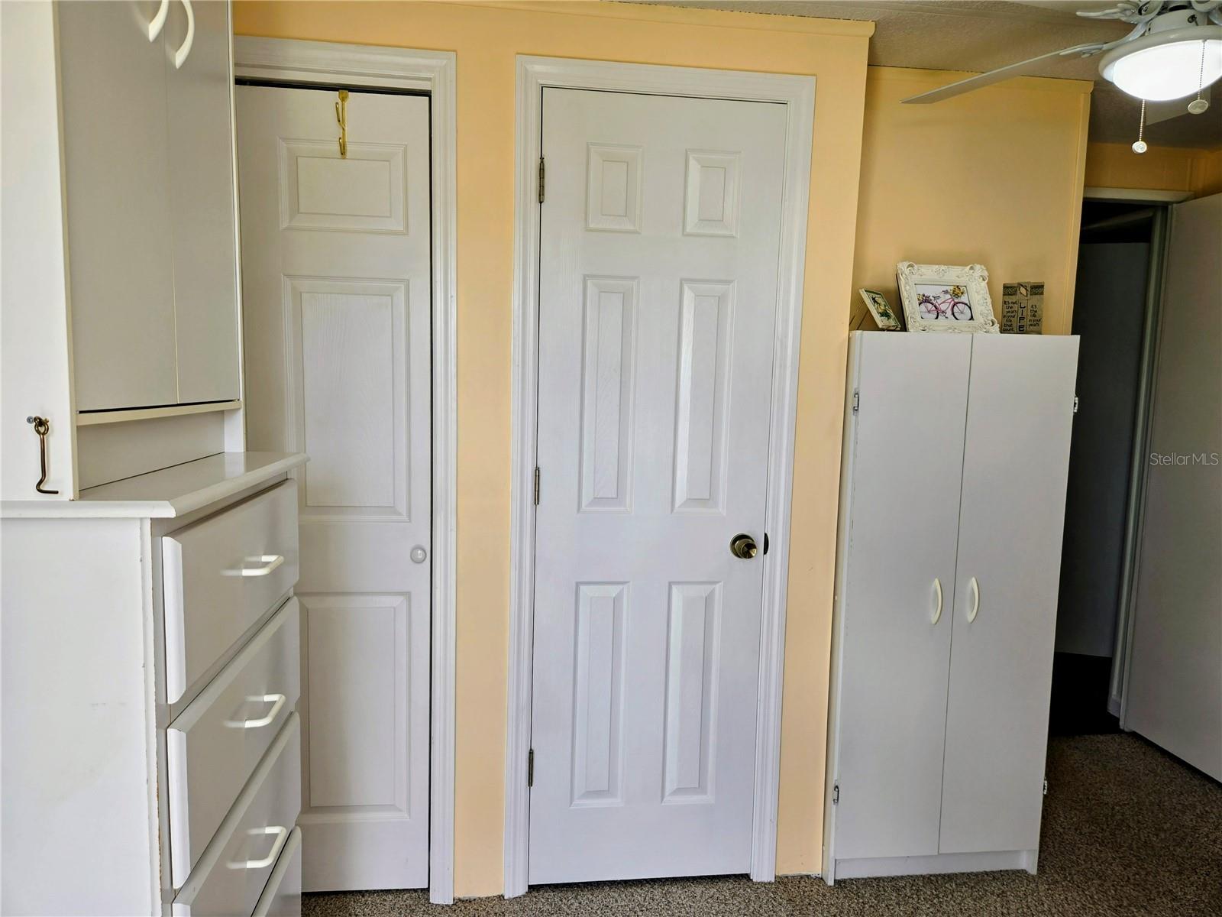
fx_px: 812
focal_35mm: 23
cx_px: 611
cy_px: 458
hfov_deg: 73.9
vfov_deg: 58.9
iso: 25
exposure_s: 1/120
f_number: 1.8
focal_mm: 5.4
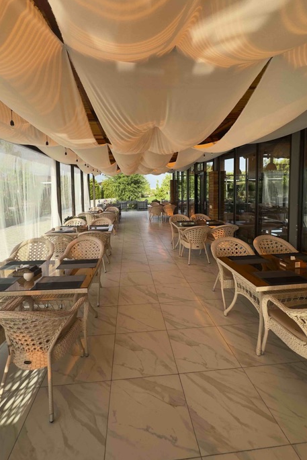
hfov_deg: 70.4
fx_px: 217
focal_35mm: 17
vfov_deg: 92.8
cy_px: 202
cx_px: 148
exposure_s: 1/596
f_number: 2.2
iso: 40
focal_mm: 2.22
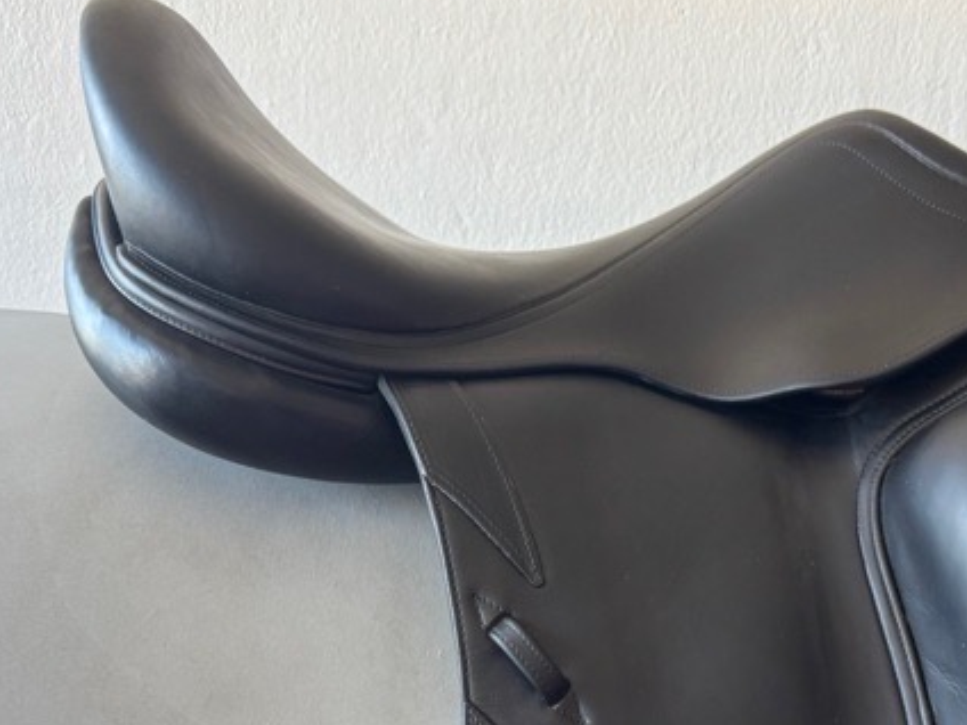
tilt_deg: -17.2
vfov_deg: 27.5
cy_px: 660
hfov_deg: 37.3
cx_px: 600
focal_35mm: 51
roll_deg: -0.7
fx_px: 1425
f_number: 1.78
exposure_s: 1/90
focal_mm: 6.76
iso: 200
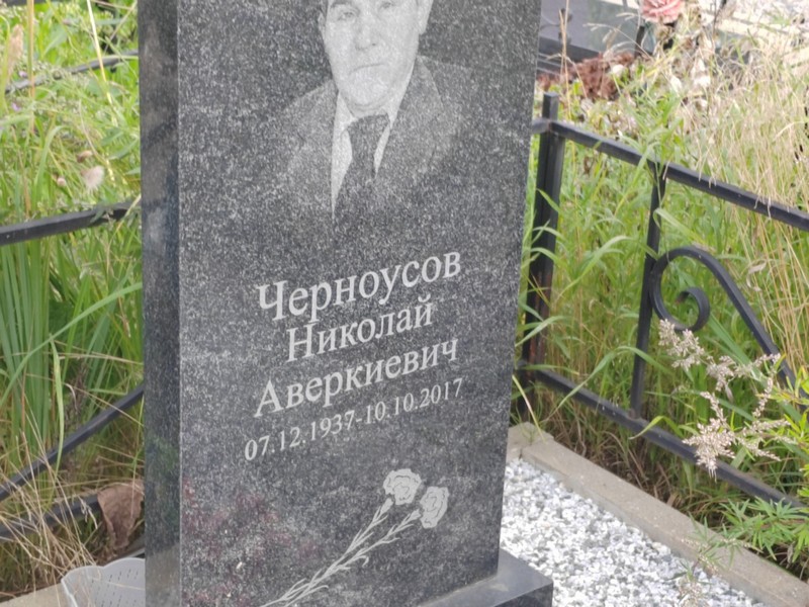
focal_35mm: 74
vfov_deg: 19.9
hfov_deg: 26.3
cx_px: 404
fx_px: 1729
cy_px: 304
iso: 100
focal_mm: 5.52
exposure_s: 1/140
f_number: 1.9
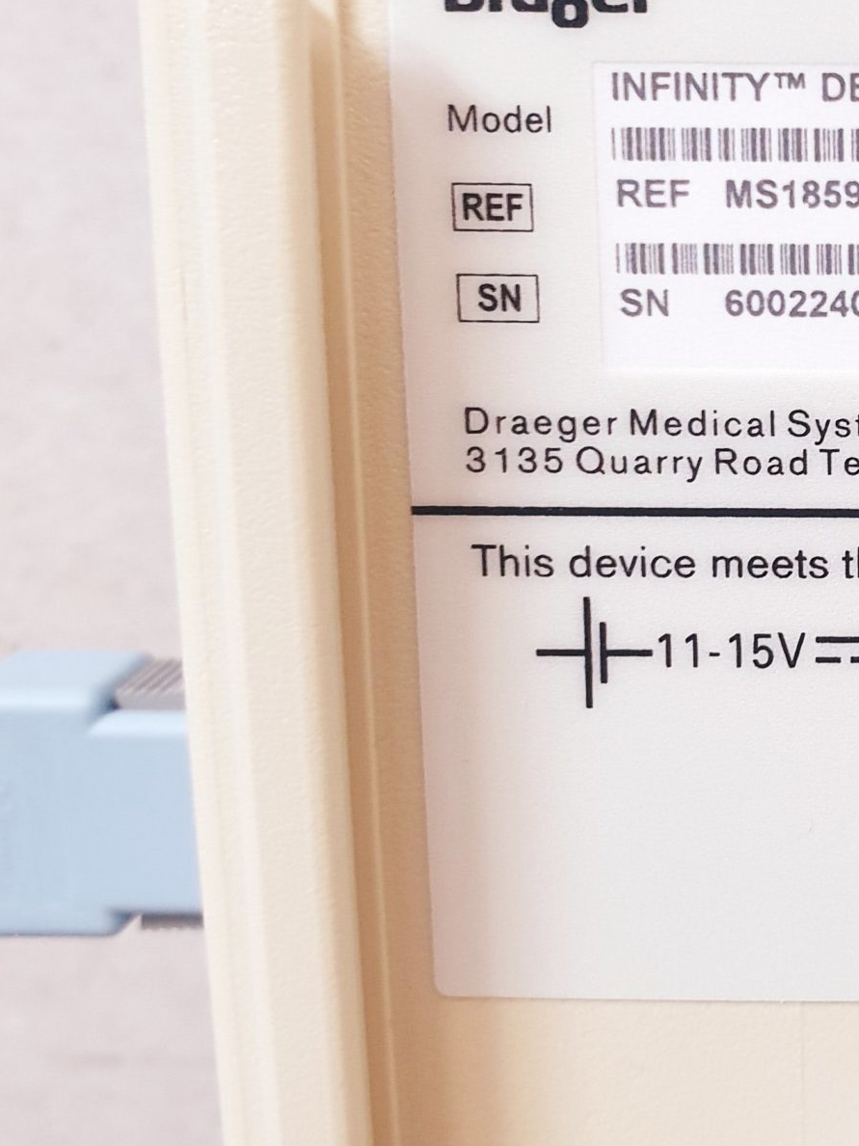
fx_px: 1854
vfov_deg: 34.3
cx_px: 916
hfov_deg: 24.5
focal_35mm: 56
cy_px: 462
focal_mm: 4.3
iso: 400
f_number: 2.4
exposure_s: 1/50
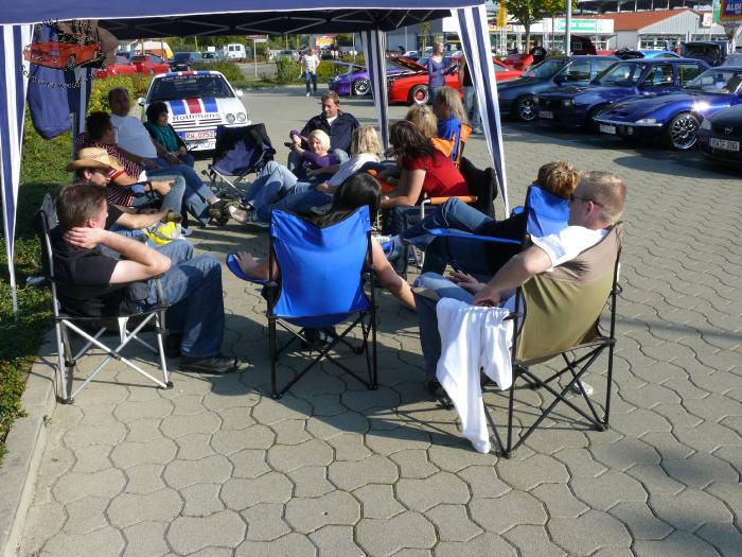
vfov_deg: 40.7
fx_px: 750
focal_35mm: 35
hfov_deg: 52.6
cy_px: 278
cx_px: 371
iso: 100
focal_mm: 7.4
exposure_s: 1/320
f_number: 5.6
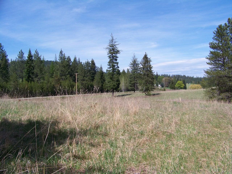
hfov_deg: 51.4
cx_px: 116
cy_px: 87
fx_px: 241
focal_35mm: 36
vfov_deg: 39.7
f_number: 4
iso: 64
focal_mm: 5.85
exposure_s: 1/500
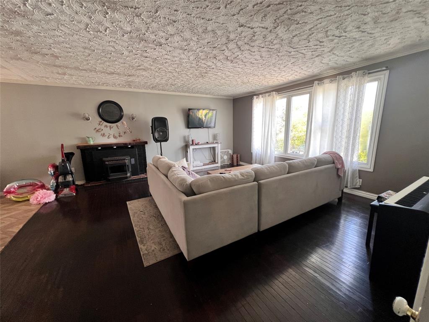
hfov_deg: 106.2
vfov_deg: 89.9
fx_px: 161
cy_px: 161
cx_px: 214
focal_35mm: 13
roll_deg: +1.7
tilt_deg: -10.7
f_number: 1.8
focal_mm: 1.57
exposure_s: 1/99
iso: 160
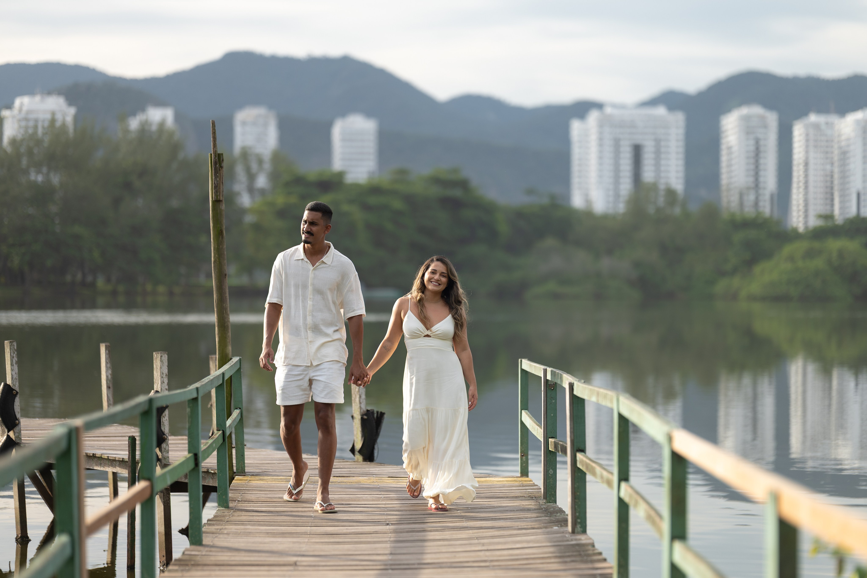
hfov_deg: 22.9
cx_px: 453
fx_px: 2141
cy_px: 296
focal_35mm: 89
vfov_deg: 15.4
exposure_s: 1/1600
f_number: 1.4
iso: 100
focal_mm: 85
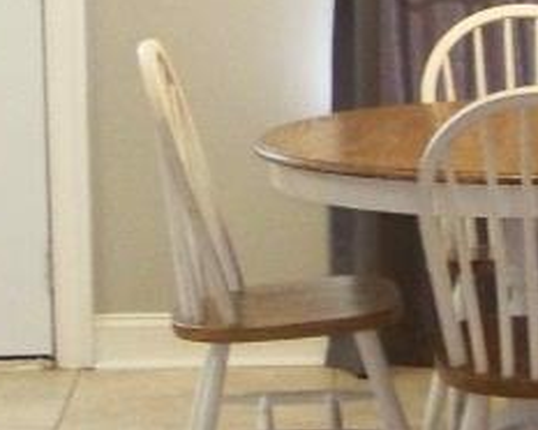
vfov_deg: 8.0
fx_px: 3071
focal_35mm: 193
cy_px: 176
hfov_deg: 10.0
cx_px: 450
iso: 200
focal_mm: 5.85
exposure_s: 1/30
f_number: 2.8
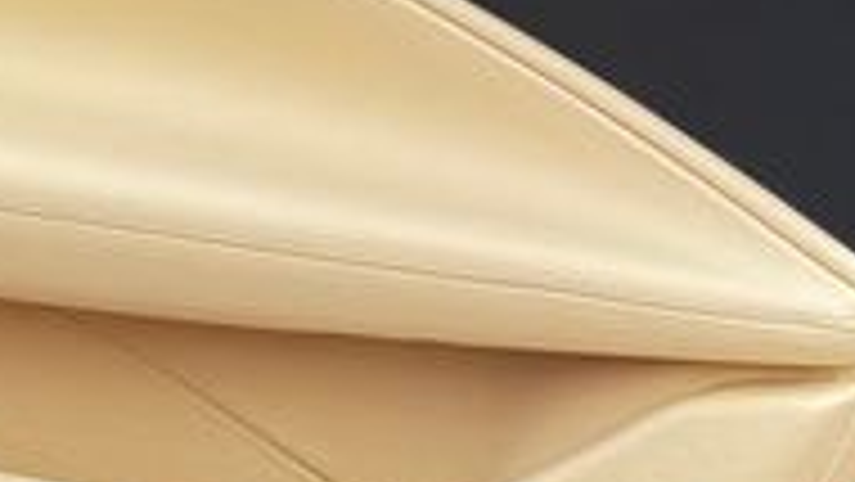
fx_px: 3991
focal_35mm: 176
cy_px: -99
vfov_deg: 6.9
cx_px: 40
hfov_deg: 12.1
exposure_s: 1/379
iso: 64
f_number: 1.78
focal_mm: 6.76
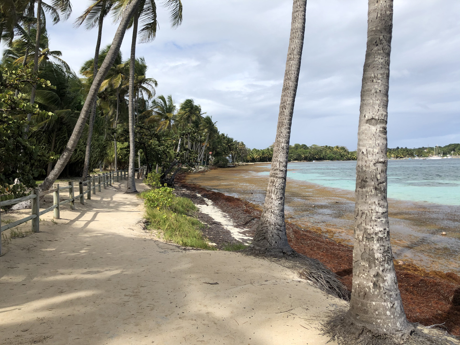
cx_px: 230
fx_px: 372
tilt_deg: -1.8
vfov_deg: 49.7
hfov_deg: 63.4
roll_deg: +2.3
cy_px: 172
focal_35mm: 28
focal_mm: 4
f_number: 1.8
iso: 20
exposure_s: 1/2525
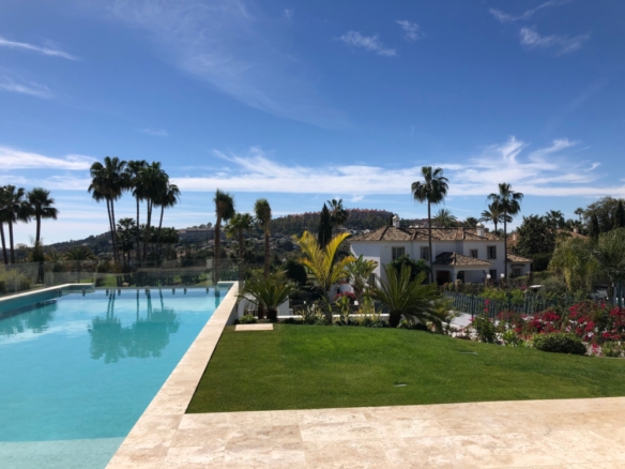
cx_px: 312
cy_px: 234
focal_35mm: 28
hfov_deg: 63.4
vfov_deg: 49.7
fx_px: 506
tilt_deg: -2.4
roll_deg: -1.5
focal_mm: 4
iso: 20
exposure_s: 1/3436
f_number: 1.8
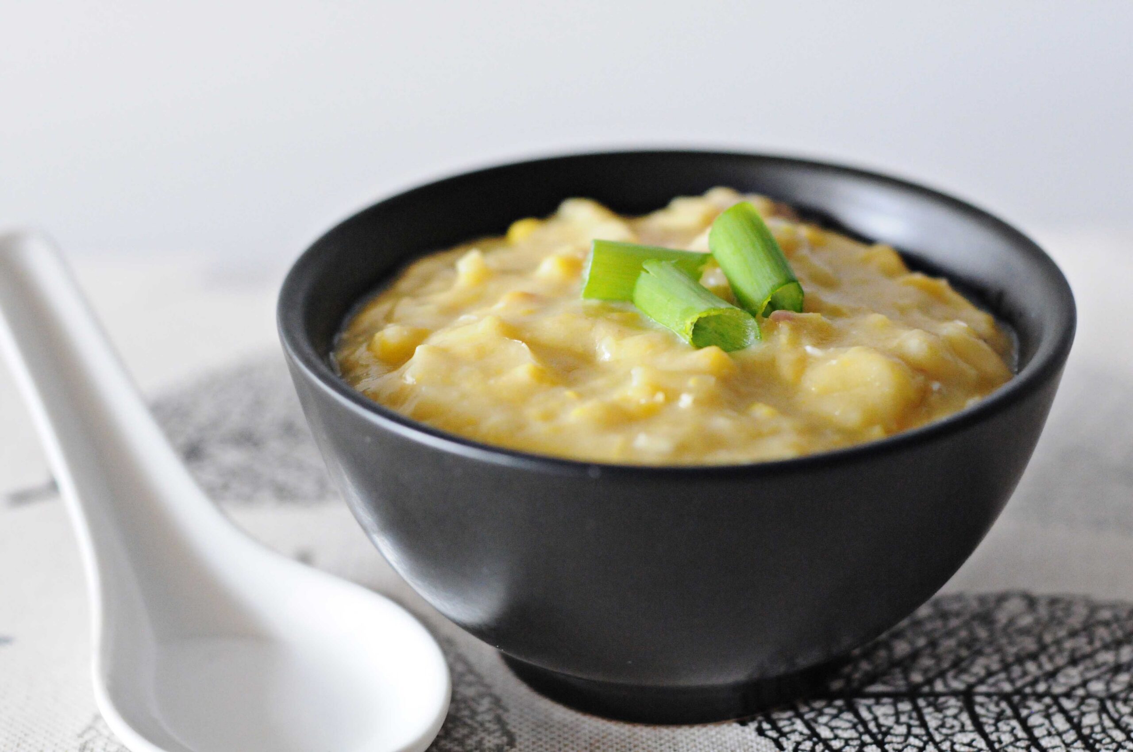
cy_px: 376
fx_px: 2357
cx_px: 566
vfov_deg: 18.1
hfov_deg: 27.0
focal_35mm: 75
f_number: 3.5
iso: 2500
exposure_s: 1/250
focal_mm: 50
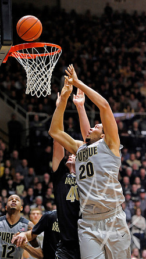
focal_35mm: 127
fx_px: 874
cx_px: 71
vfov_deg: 16.9
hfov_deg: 9.6
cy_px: 130
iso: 4000
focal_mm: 120
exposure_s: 1/1000
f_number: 3.5
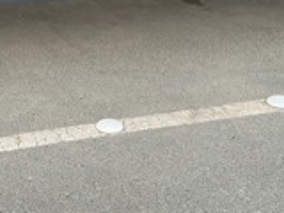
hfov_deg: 17.9
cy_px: -106
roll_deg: +0.0
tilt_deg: -10.2
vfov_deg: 12.9
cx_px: 62
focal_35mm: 109
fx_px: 894
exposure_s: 1/191
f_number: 1.8
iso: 20
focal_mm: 3
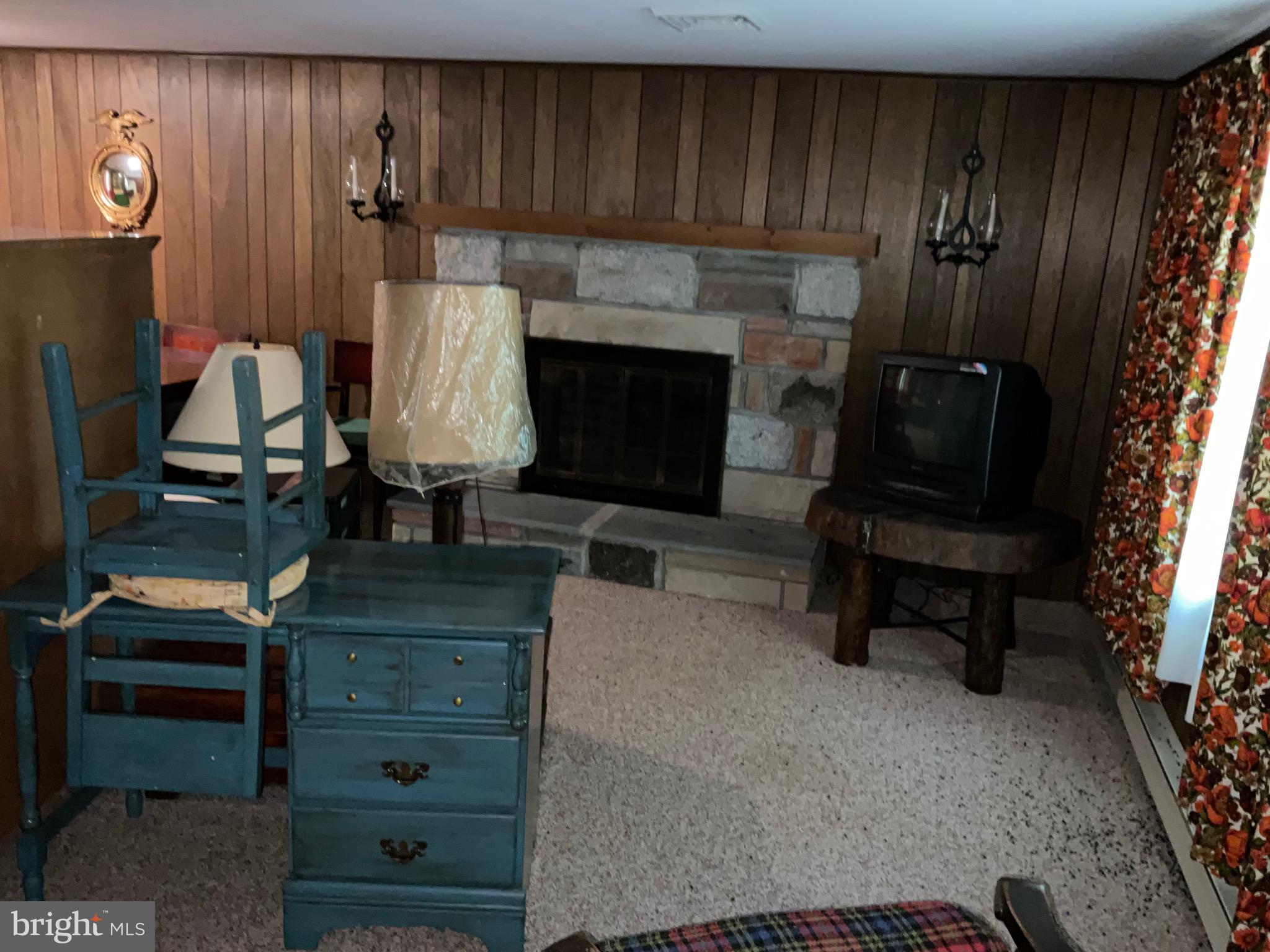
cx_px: 635
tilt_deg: -14.0
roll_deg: -3.4
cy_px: 476
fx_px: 1064
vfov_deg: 48.2
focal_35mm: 29
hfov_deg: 61.7
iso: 200
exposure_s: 1/16
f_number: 1.8
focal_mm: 3
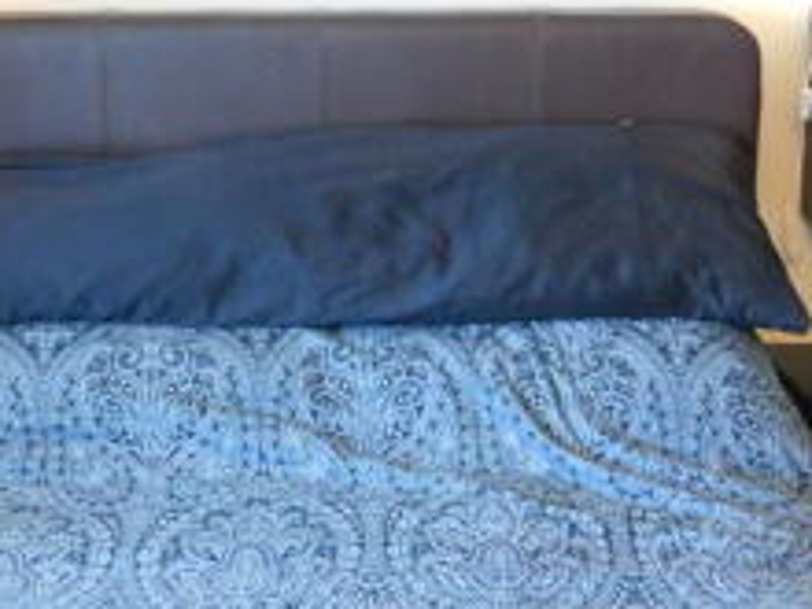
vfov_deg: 23.8
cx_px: 356
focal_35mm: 61
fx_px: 1431
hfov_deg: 31.6
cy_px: 149
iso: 400
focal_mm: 4
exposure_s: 1/25
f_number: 3
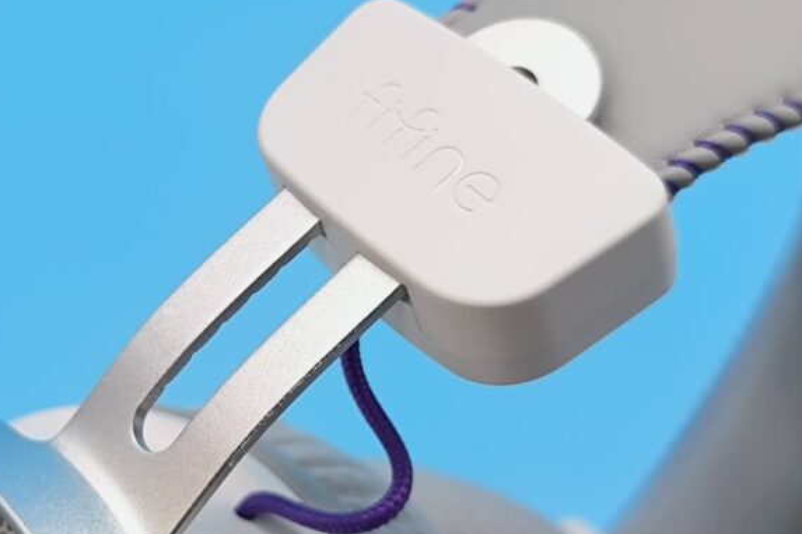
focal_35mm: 61
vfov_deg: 22.3
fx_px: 1359
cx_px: 248
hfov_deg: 32.5
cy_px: 257
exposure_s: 1/100
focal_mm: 6.14
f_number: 1.65
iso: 160
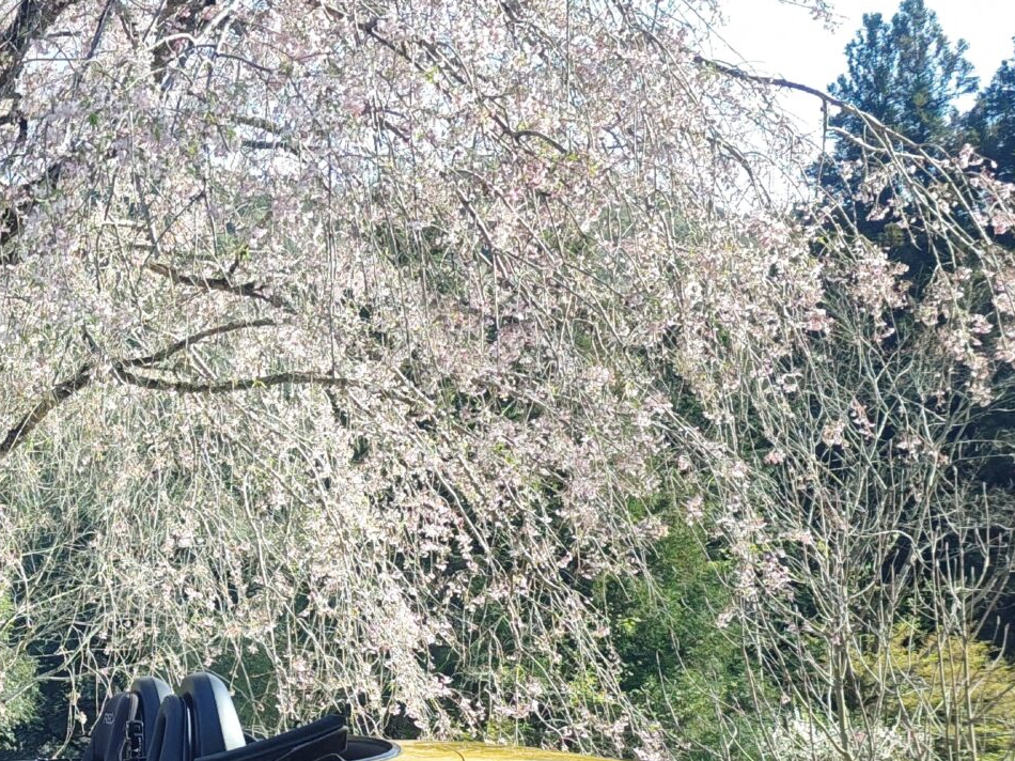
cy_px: 562
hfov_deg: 27.3
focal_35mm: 62
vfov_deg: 23.4
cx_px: -217
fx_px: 1817
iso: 50
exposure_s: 1/328
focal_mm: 6.06
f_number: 1.6
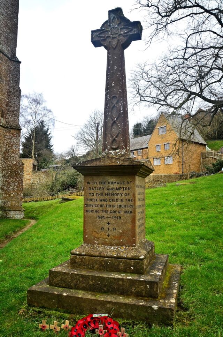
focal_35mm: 27
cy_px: 168
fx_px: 252
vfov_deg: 67.5
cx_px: 112
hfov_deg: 47.7
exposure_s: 1/50
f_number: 16
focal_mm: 18
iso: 400
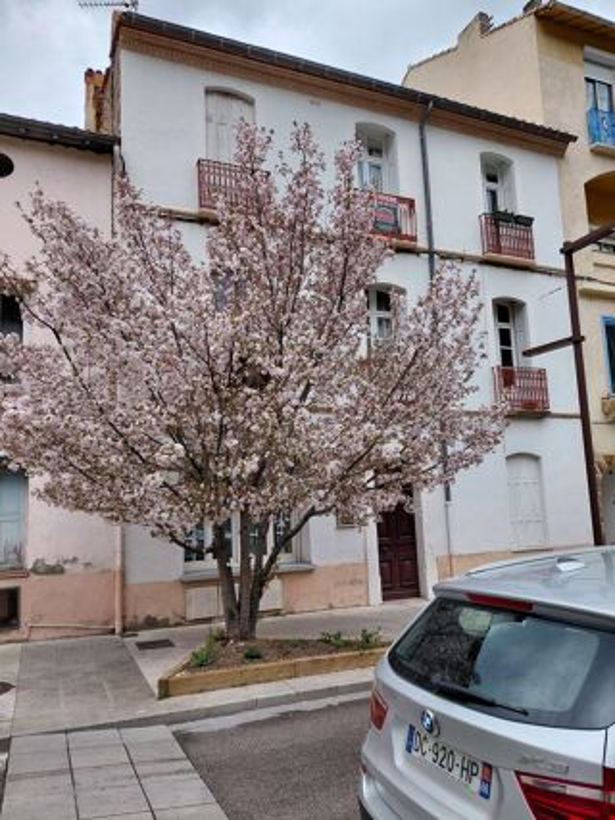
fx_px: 593
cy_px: 410
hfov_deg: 54.9
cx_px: 308
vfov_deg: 69.4
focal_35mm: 25
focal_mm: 4.69
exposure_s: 1/533
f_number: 1.8
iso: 50
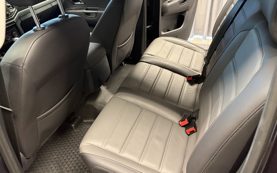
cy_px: 74
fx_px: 219
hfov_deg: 64.6
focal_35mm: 29
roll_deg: +2.7
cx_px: 133
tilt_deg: -28.4
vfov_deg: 43.0
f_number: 1.6
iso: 500
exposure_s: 1/50
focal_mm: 5.96
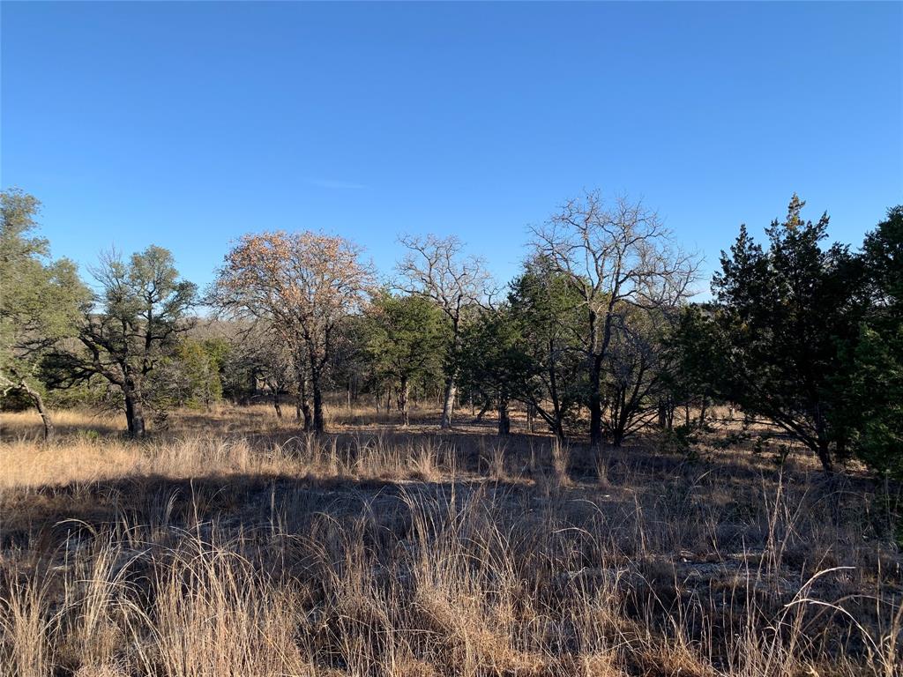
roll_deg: +1.0
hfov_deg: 67.3
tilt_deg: -0.4
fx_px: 678
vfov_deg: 53.1
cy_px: 338
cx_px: 452
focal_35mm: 26
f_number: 1.8
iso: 25
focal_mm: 4.25
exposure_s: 1/1176
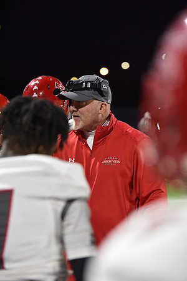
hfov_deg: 11.2
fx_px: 951
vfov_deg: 16.8
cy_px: 140
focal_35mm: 122
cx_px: 94
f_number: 2.8
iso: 6400
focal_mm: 122
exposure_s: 1/500
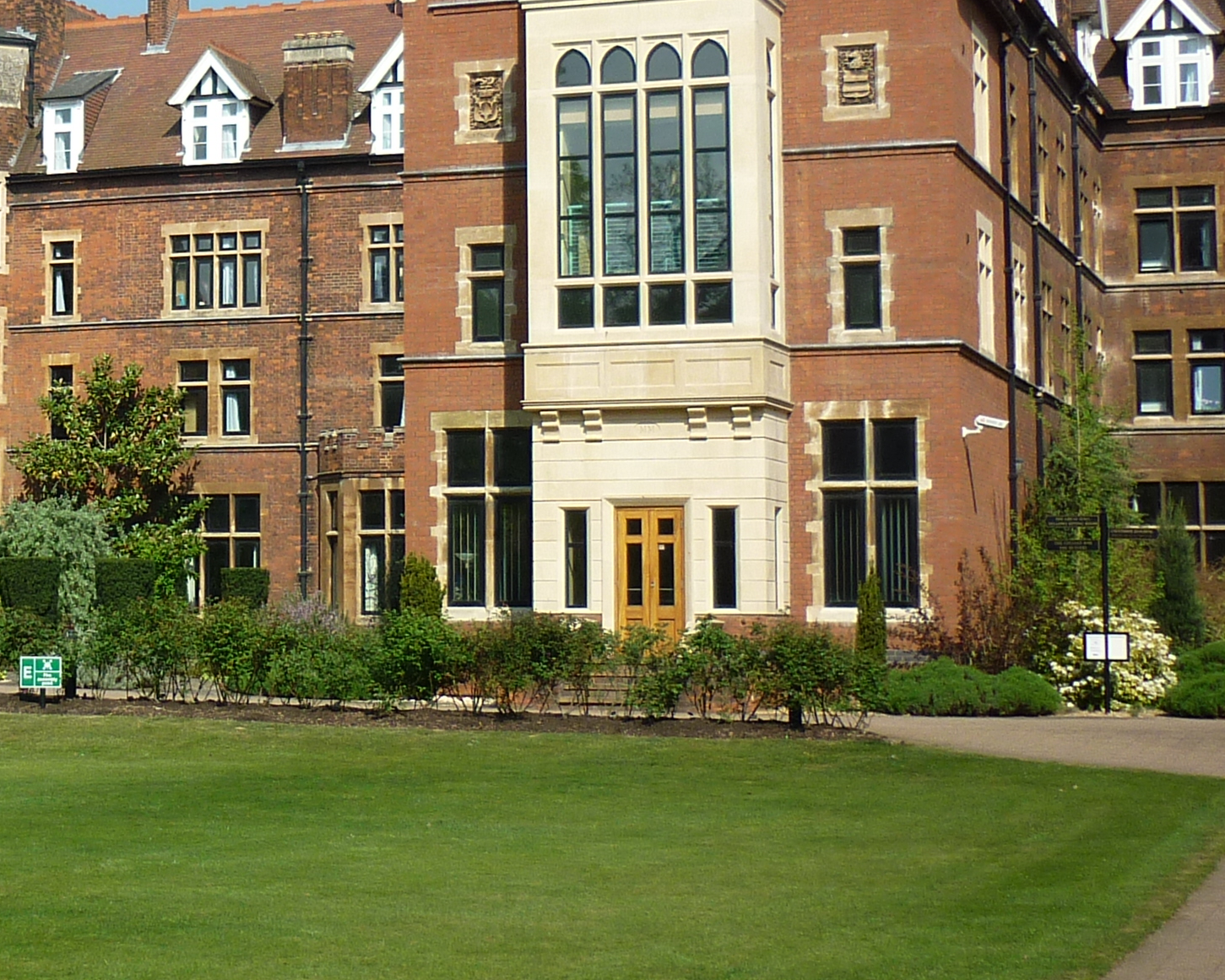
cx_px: 26
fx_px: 2937
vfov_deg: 18.8
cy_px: 257
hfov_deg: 22.7
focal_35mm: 81
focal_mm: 5.5
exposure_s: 1/160
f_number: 8
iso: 80
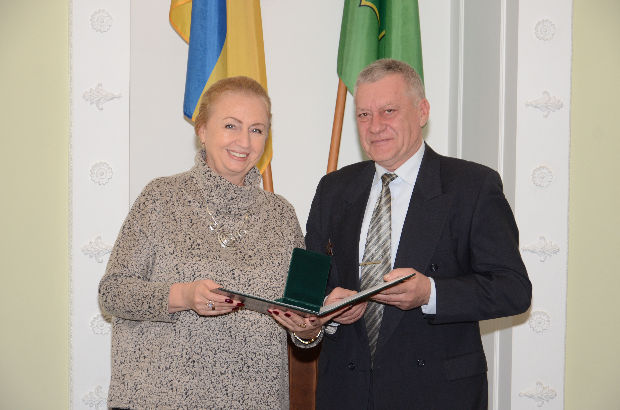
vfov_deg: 14.6
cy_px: 205
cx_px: 310
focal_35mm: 93
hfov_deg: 22.0
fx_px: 1598
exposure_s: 1/200
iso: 800
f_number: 5.3
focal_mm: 62
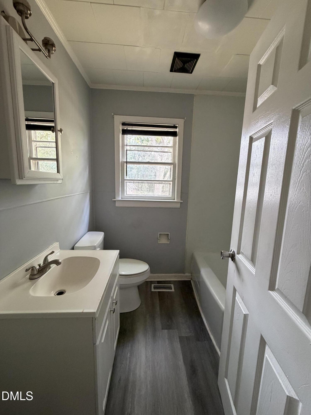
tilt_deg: -8.7
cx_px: 156
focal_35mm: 14
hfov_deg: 85.7
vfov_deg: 102.1
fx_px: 168
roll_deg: -1.6
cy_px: 208
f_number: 2.2
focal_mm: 2.22
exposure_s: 1/60
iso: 400
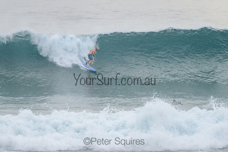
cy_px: 62
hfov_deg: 3.8
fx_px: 3480
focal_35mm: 549
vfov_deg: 2.5
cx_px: 112
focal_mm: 400
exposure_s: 1/1250
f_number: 5.6
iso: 500
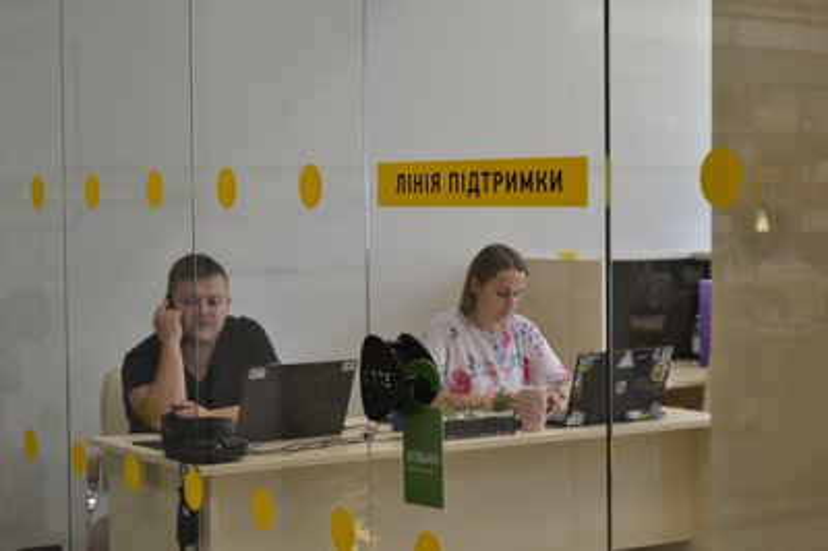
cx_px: 414
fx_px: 1724
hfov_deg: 27.0
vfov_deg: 18.2
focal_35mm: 75
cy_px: 276
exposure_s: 1/60
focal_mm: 50
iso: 400
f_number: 3.2
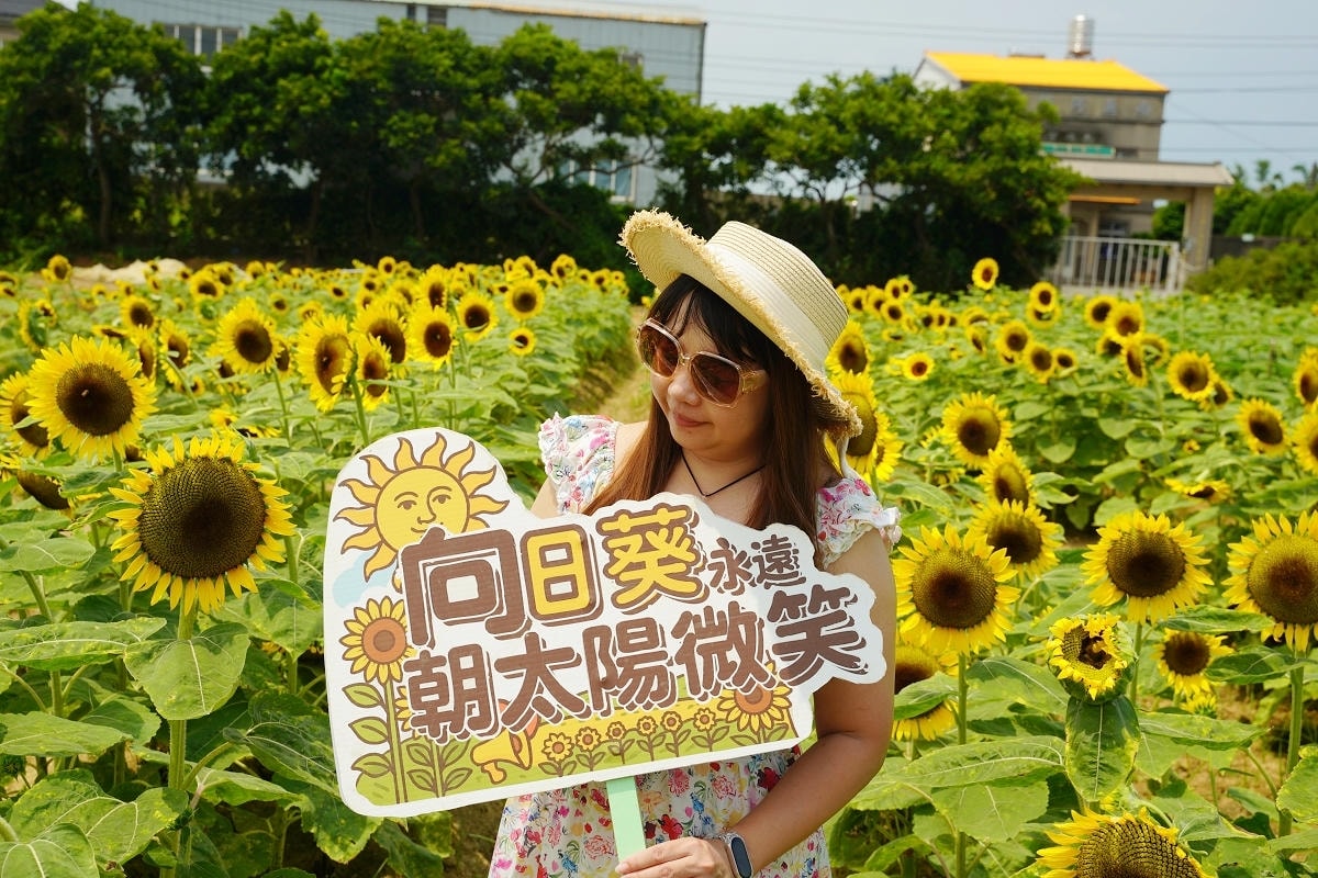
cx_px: 659
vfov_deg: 29.2
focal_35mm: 46
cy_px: 439
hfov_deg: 42.7
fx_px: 1684
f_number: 8
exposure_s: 1/125
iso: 100
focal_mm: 46
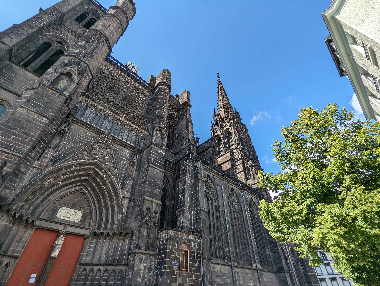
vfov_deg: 78.2
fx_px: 176
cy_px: 143
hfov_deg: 94.4
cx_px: 190
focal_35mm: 16
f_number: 2.2
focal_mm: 2.35
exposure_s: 1/1120
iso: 49
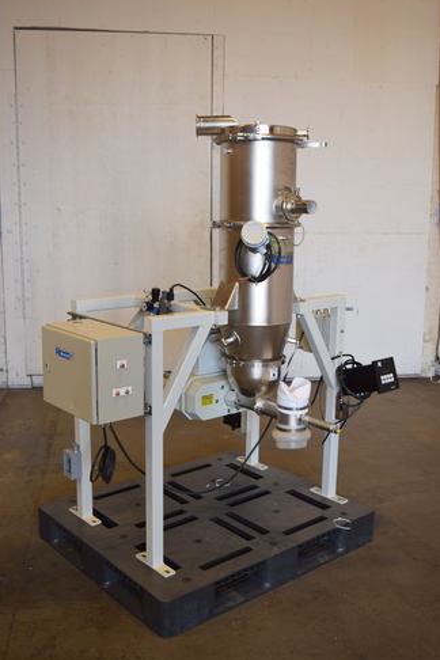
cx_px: 215
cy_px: 323
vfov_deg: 51.9
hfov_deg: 35.9
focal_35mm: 37
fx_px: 678
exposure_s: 1/80
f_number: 4.5
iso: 400
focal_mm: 24
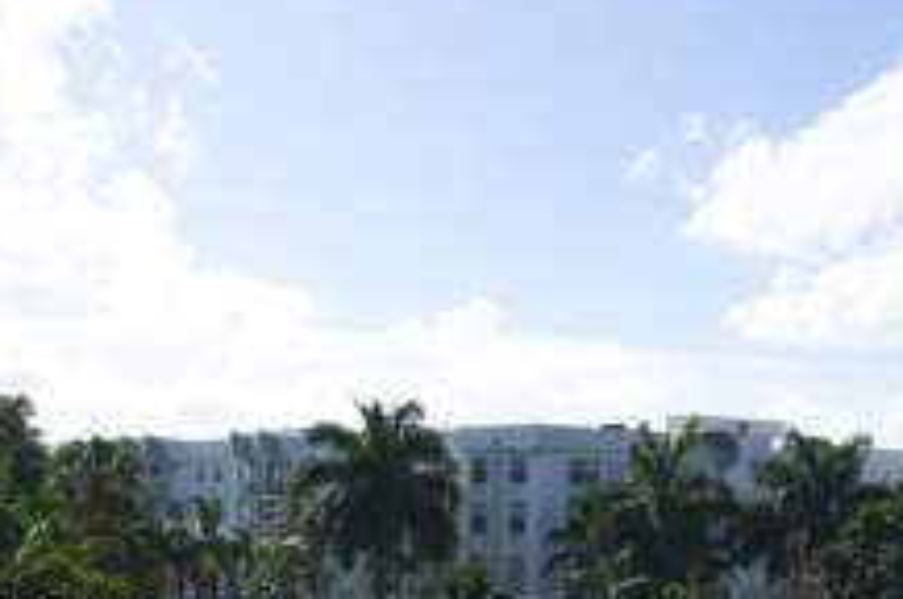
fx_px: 1828
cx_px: 753
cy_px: 609
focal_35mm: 73
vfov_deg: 18.1
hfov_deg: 27.1
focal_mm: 22
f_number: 16
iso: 100
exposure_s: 1/100
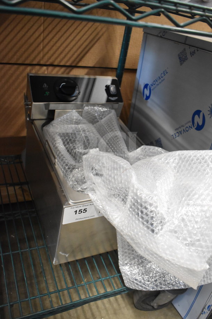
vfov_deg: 59.5
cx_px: 106
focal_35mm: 32
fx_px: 278
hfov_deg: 41.7
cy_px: 160
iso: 3600
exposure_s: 1/30
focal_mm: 21
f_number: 3.8
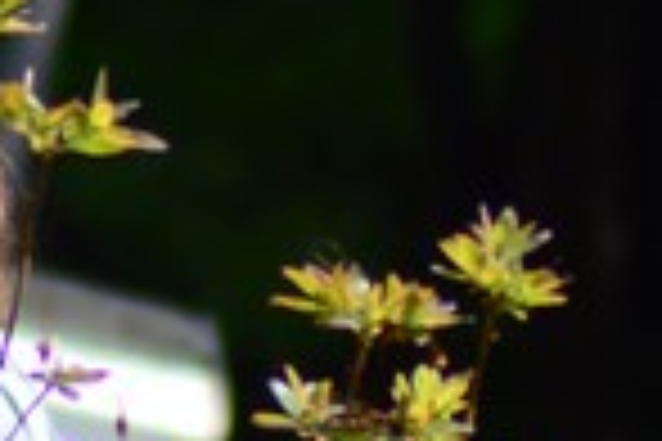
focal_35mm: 1928
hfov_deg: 1.1
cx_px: -297
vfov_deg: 0.7
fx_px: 35460
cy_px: 587
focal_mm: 185
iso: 100
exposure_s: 1/640
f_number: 4.5
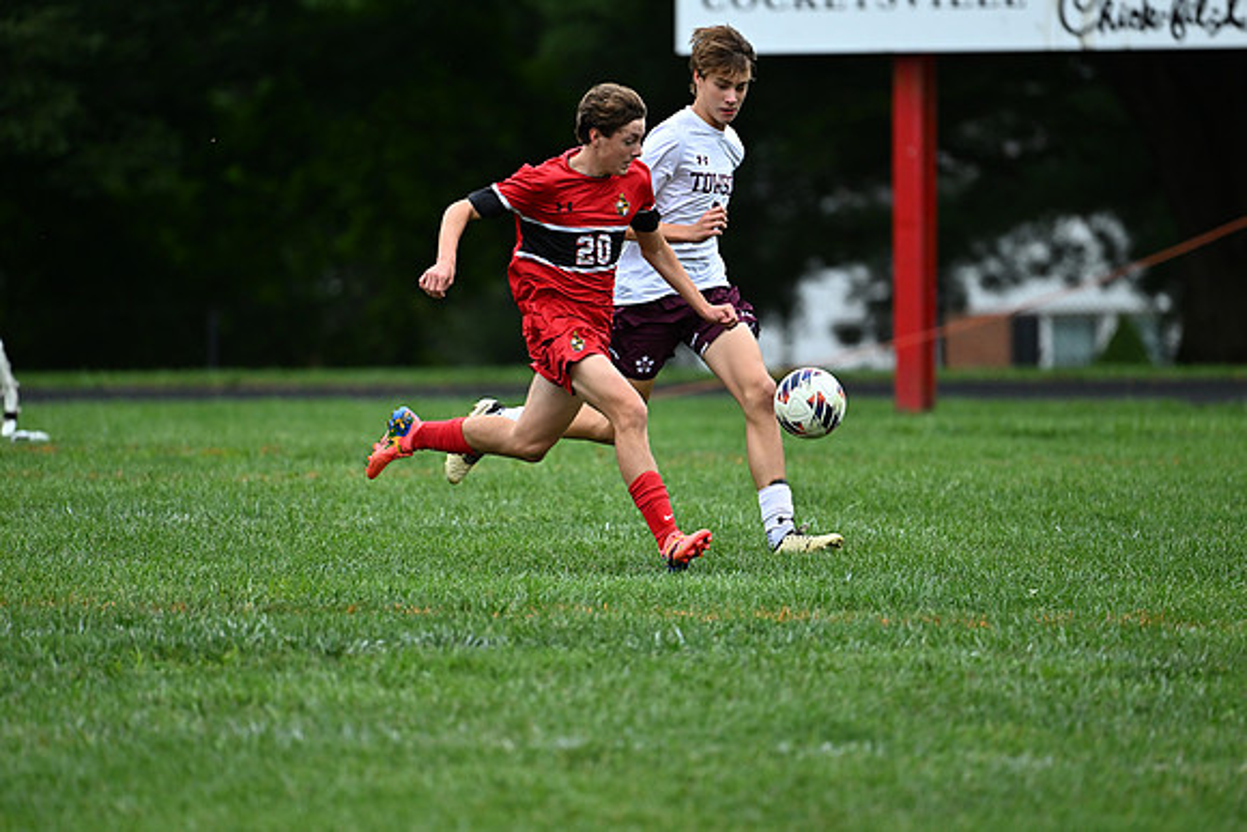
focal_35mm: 400
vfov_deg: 3.4
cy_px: 416
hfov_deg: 5.2
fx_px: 13858
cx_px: 624
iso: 1800
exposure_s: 1/1250
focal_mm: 400
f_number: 4.5
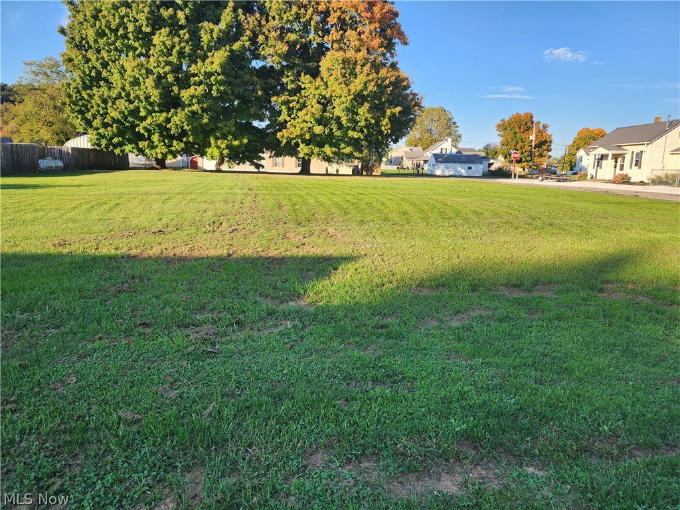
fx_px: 452
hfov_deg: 73.9
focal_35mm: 23
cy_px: 255
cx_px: 340
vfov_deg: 58.9
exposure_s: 1/351
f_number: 1.8
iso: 12
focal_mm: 6.4
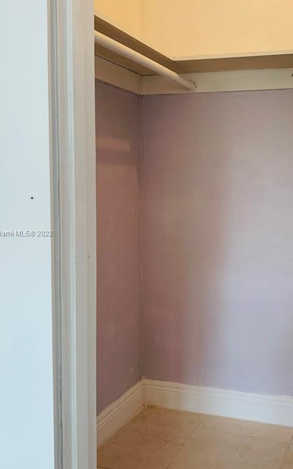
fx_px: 524
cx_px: 208
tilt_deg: -4.9
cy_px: 234
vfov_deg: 48.2
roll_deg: -0.8
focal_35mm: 41
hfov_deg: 30.9
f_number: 1.8
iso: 80
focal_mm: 4.25
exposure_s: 1/120
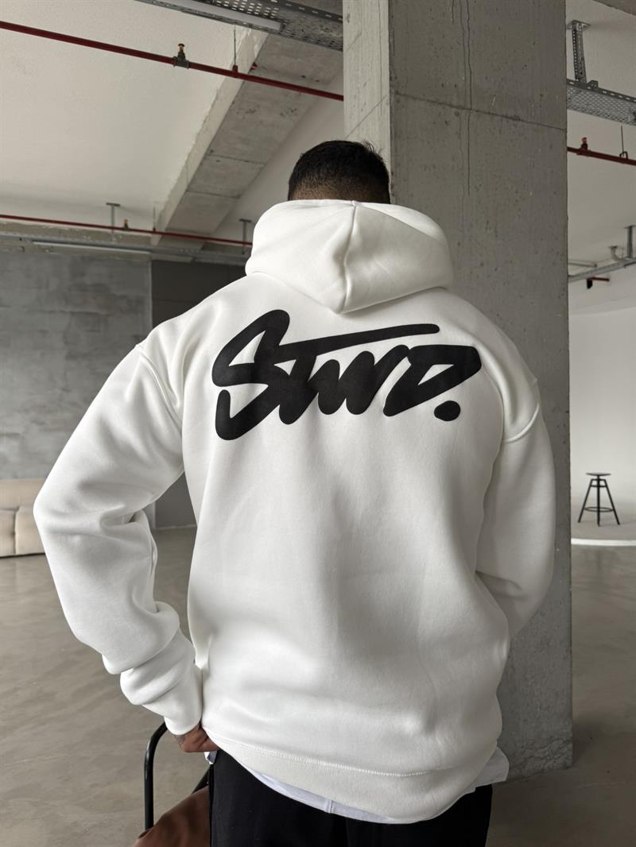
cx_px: 318
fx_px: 588
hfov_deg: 56.8
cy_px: 424
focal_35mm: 24
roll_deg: +0.3
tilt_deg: +0.0
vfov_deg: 71.6
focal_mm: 6.76
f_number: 1.78
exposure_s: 1/141
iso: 50
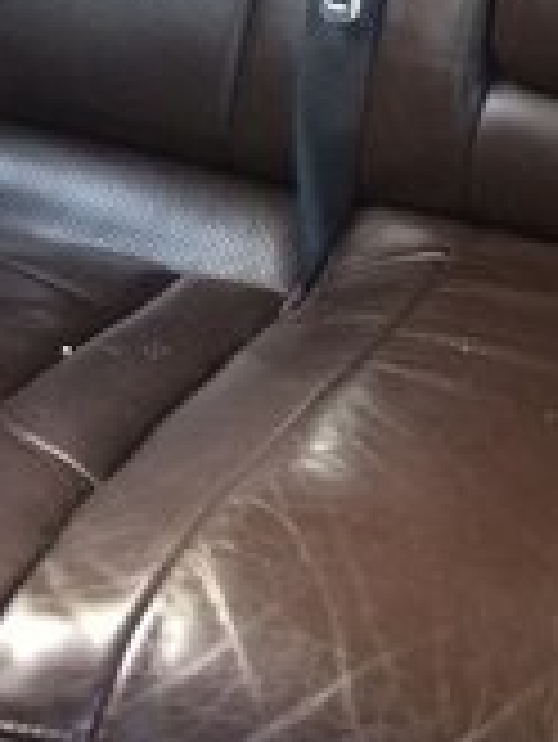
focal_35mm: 87
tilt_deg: -18.0
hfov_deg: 16.9
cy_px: -211
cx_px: 423
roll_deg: -4.5
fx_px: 1867
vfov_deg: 20.6
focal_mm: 4.15
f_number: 2.2
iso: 80
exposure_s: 1/33
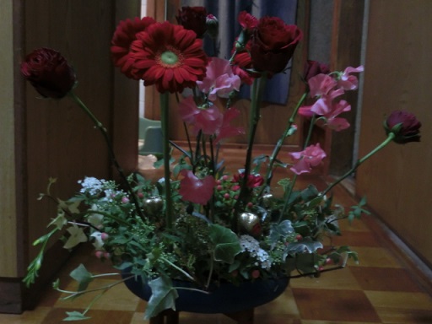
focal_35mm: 44
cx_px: 216
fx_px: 549
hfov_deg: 42.9
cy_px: 162
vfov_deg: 32.9
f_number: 3.4
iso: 800
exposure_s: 1/8
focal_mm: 7.9
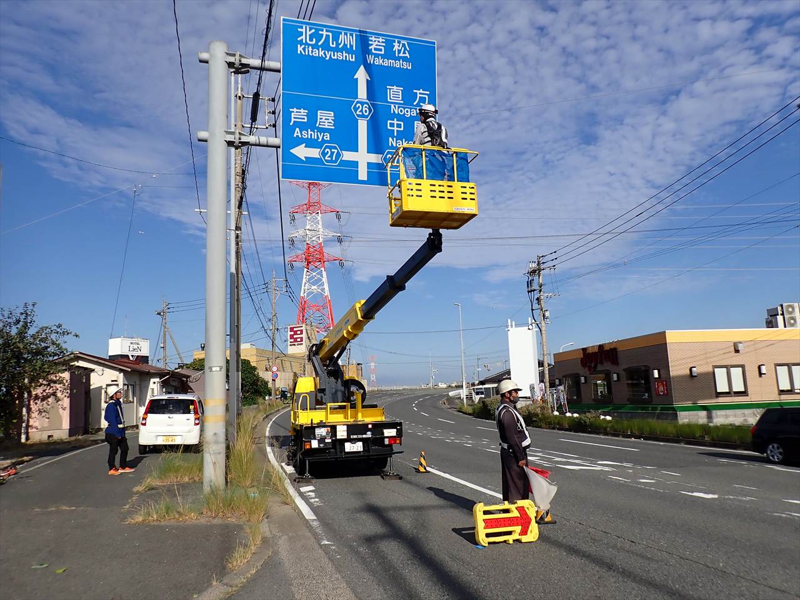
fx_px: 578
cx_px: 400
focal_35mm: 25
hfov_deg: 69.4
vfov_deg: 54.9
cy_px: 300
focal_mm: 4.5
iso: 100
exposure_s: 1/320
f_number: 8
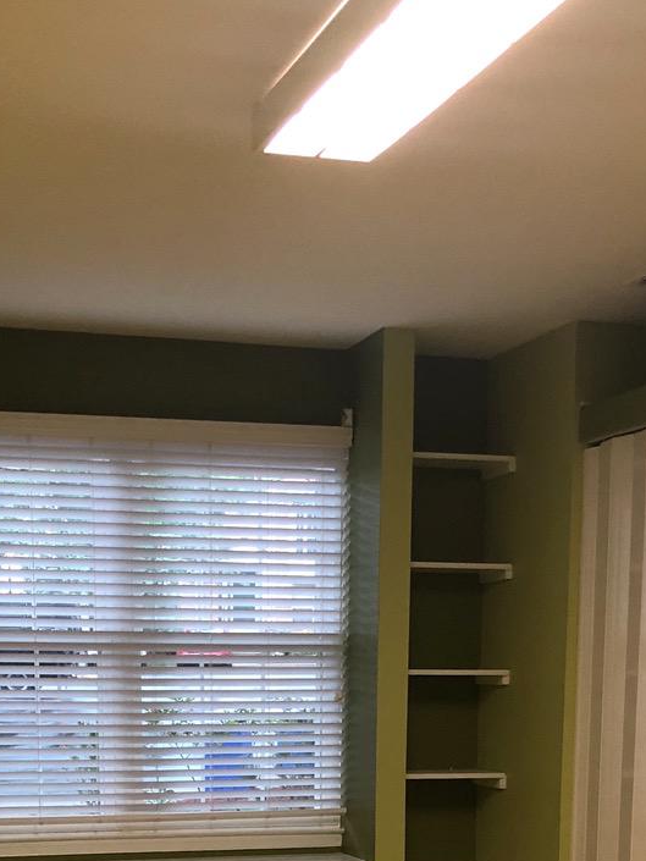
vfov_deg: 29.1
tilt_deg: -7.8
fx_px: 1517
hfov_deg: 24.0
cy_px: 909
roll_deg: -0.4
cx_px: 302
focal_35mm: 61
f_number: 1.8
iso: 80
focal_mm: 4
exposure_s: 1/15
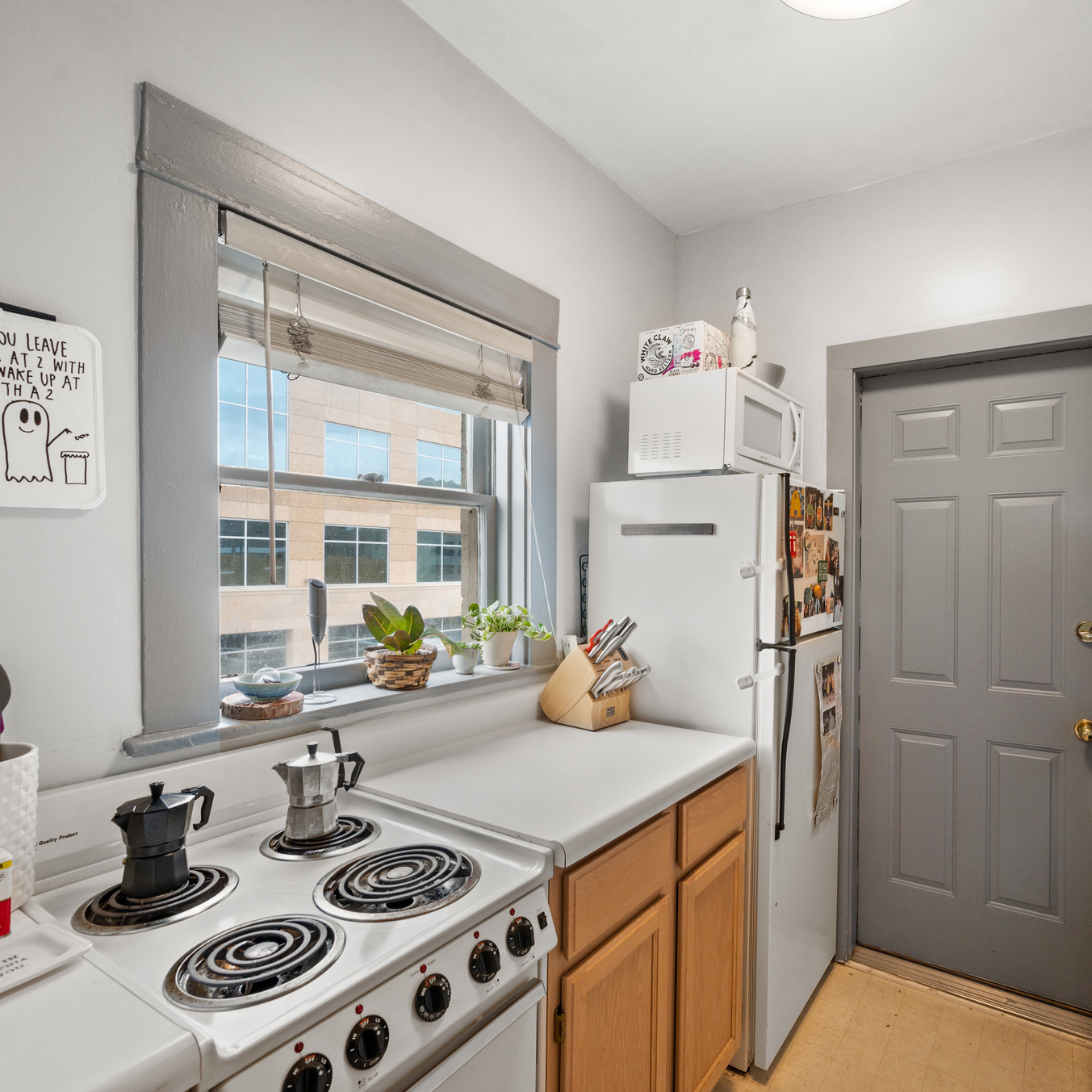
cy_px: 548
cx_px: 661
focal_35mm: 18
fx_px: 642
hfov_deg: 79.7
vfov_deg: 80.7
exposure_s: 1/30
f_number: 7.1
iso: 250
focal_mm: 14
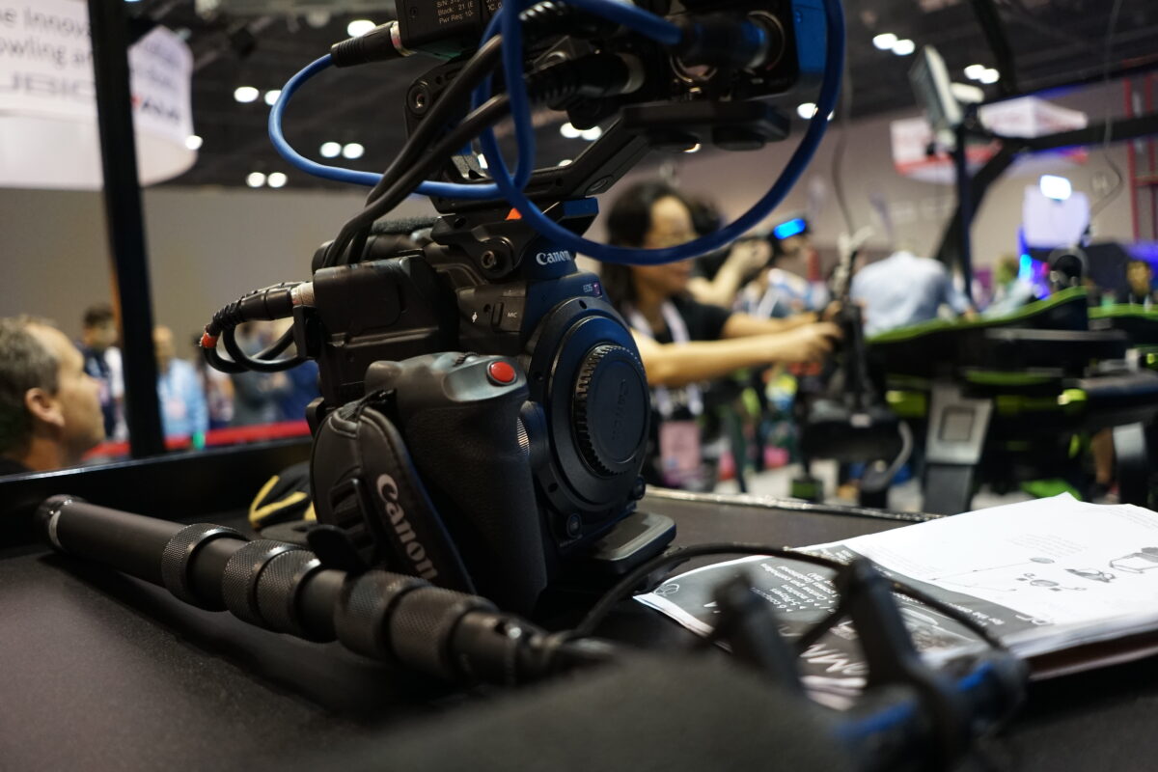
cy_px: 386
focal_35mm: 30
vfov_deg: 43.6
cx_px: 579
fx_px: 965
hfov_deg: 61.9
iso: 1000
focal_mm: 20
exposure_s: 1/60
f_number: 2.8
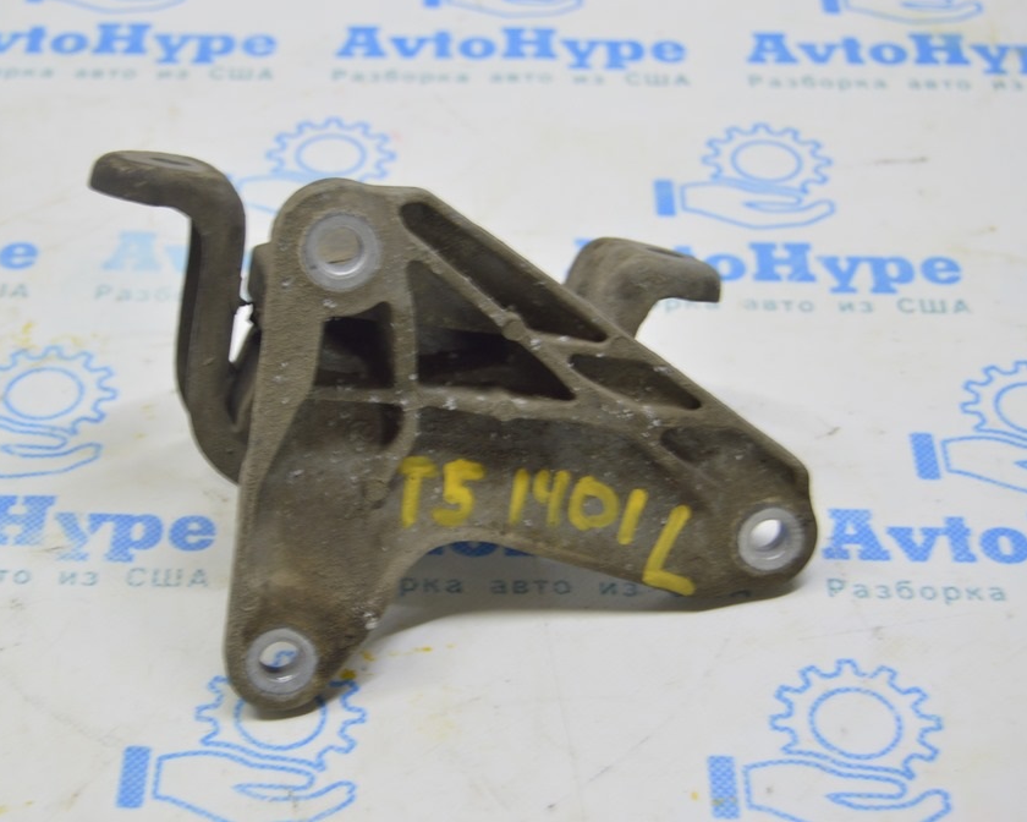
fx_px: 2188
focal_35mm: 72
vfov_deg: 21.3
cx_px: 403
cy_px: 407
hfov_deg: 26.3
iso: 400
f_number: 5.6
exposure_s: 1/20
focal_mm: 42
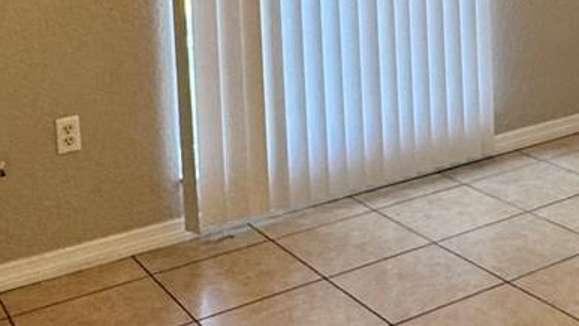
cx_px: 522
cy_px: -114
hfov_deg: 31.7
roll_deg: +2.6
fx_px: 968
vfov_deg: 17.7
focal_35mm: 63
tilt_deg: -1.6
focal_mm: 2.22
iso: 125
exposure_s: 1/120
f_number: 2.2
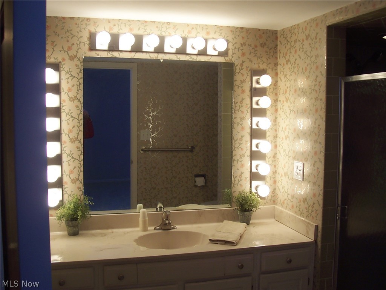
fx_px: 413
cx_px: 193
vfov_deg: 38.7
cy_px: 145
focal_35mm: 37
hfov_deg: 50.1
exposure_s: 1/60
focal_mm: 5.6
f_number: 2.8
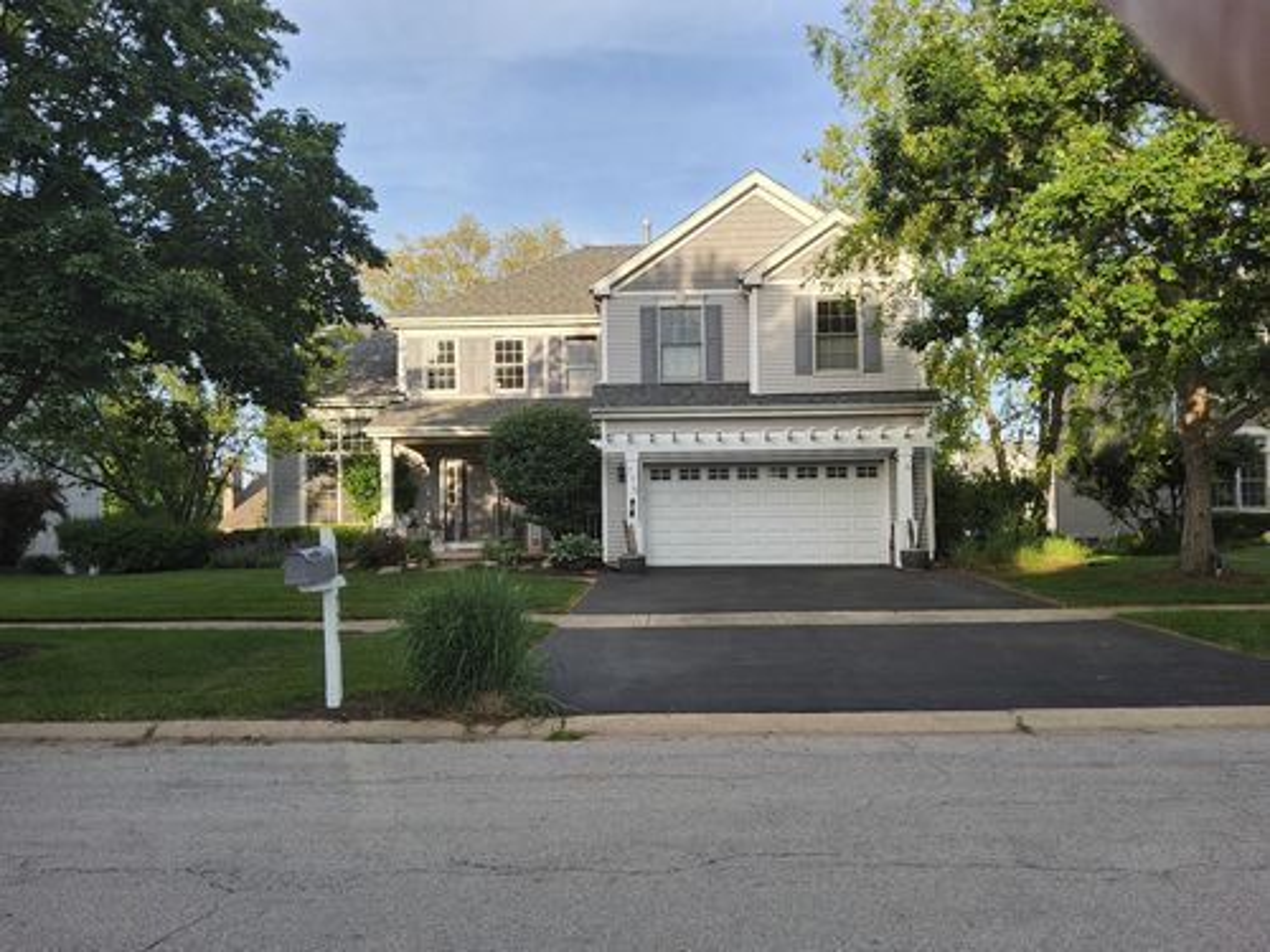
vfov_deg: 54.9
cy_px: 476
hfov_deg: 69.4
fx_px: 917
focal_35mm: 25
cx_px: 635
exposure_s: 1/424
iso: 32
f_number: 2
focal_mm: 3.08
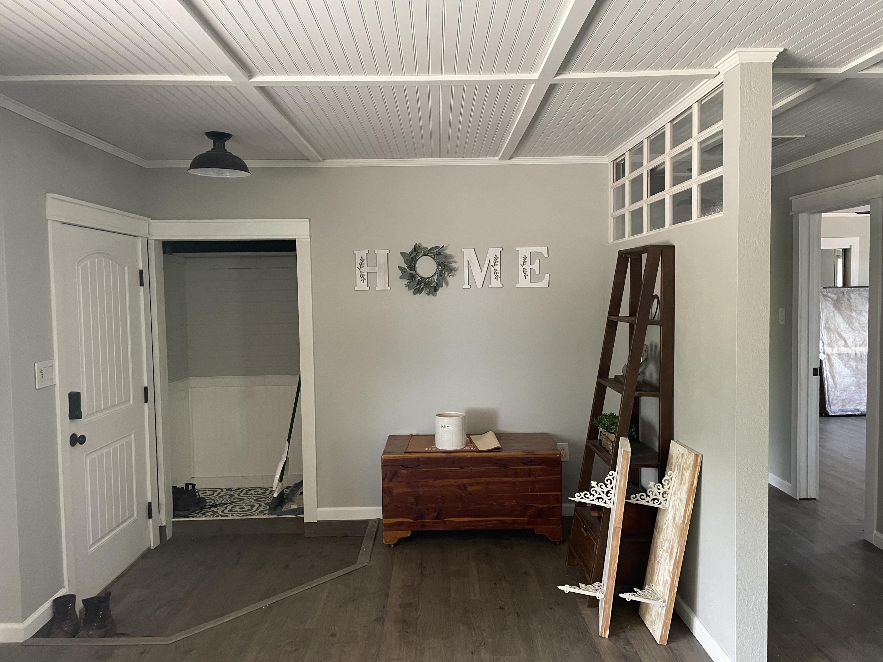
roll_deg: +1.5
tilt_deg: -5.6
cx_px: 442
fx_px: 663
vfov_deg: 53.1
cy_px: 331
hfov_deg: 67.3
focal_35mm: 26
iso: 200
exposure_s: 1/60
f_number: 1.6
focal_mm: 4.2
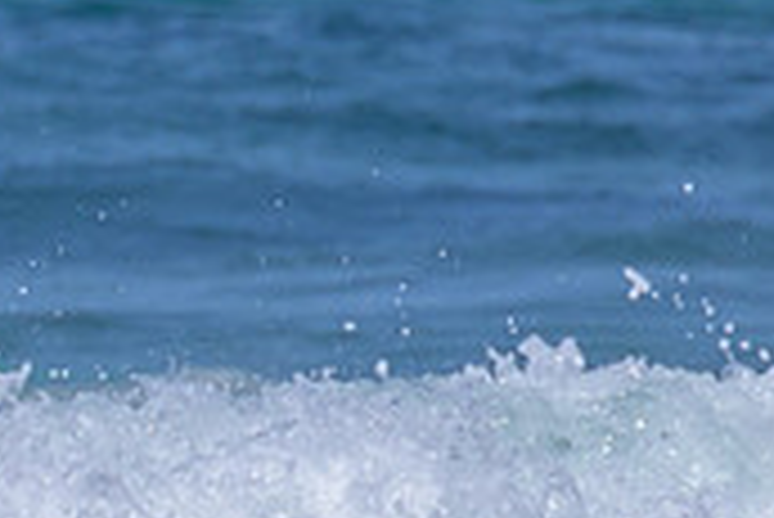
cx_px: -196
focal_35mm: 3230
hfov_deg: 0.6
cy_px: 598
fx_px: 69502
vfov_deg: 0.4
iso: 720
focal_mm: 800
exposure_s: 1/2000
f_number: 11
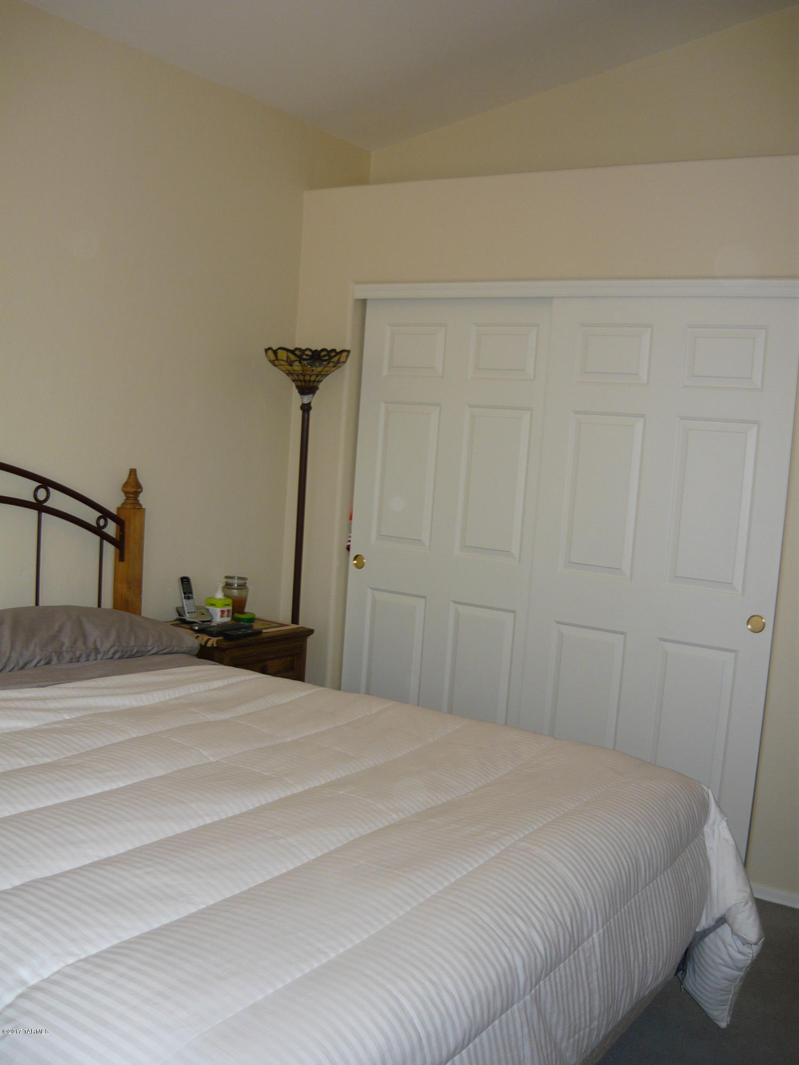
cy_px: 532
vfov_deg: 55.4
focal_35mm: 33
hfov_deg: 42.9
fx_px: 1016
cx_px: 400
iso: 100
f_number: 2.8
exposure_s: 1/30
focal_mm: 5.5
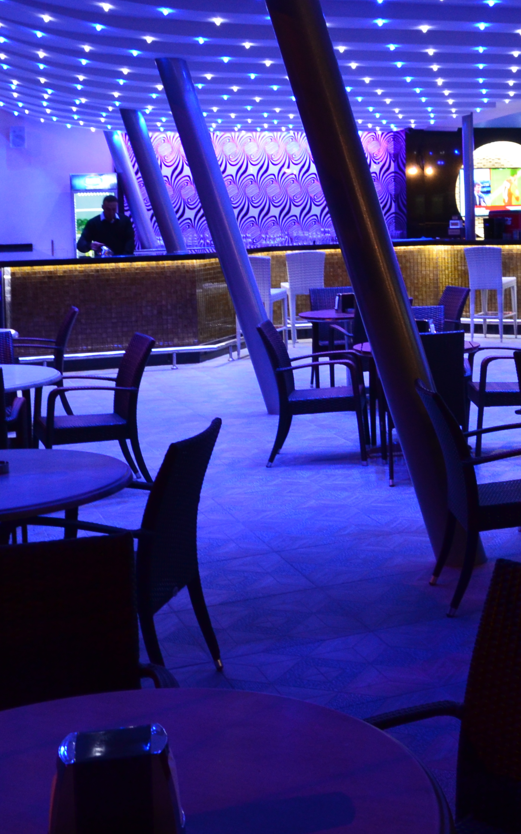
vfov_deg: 36.9
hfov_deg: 23.4
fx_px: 1227
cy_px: 243
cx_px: 463
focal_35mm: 54
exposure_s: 1/10
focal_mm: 16
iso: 800
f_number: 5.6
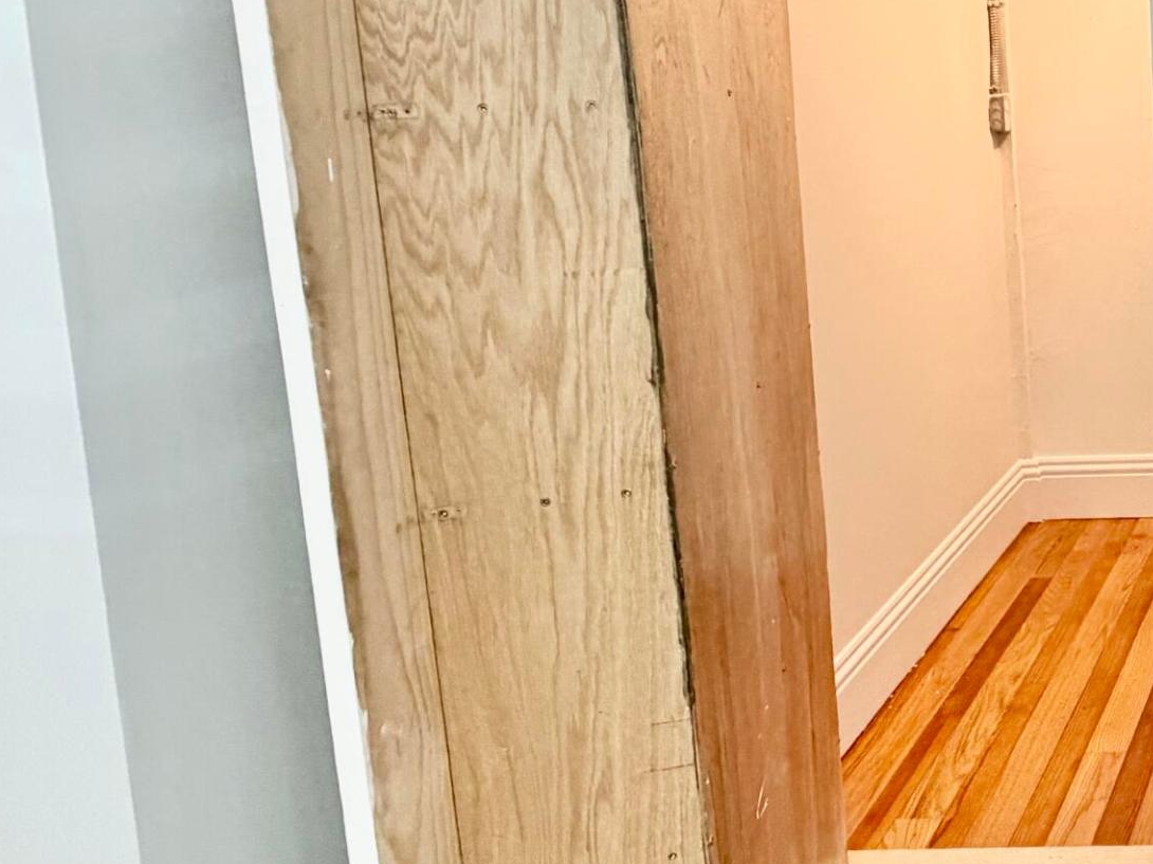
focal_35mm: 37
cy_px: 192
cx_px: 1445
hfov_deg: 36.2
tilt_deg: -5.5
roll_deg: +0.8
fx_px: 1232
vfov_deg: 37.5
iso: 250
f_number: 2.2
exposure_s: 1/120
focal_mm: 2.22
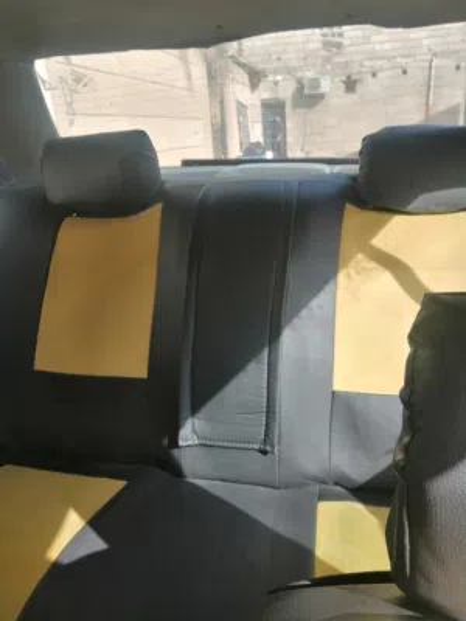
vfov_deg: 67.3
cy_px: 310
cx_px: 233
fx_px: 467
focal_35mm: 26
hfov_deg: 53.1
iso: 50
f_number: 1.8
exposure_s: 1/539
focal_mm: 3.95
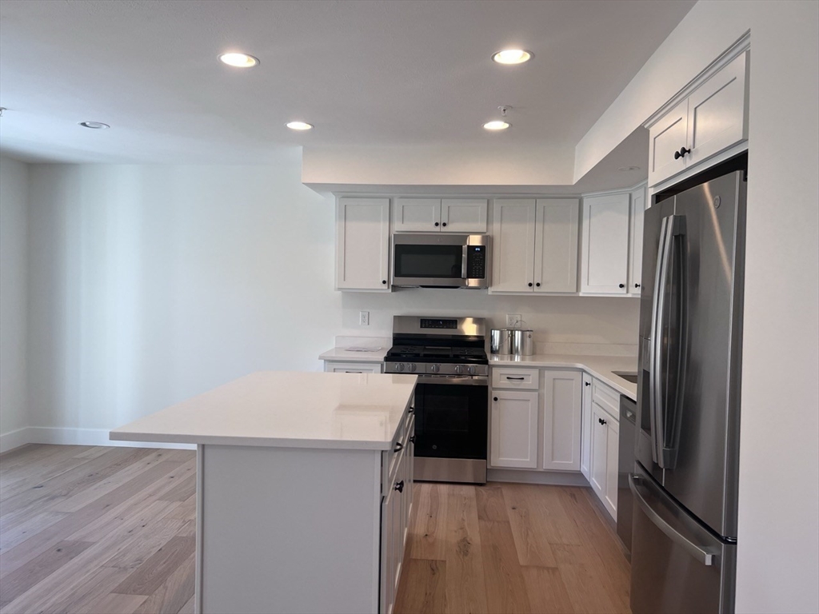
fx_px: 615
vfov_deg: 53.1
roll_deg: -2.0
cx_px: 410
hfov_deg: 67.3
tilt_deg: -0.6
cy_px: 307
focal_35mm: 26
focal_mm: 5.7
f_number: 1.5
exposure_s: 1/120
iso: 50
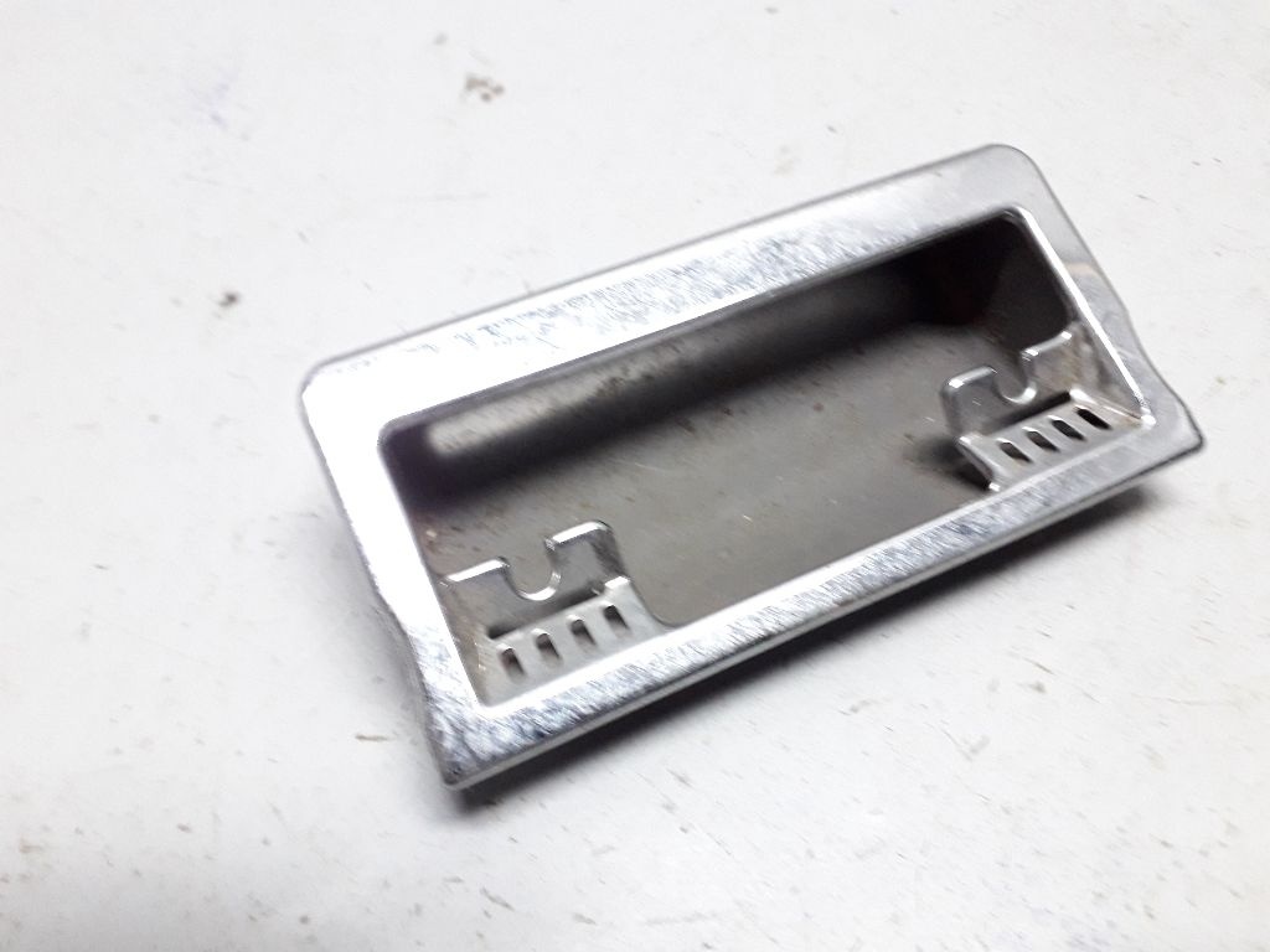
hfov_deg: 65.3
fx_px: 991
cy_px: 476
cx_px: 635
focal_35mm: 27
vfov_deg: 51.4
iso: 250
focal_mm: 3.6
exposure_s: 1/25
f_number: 1.9
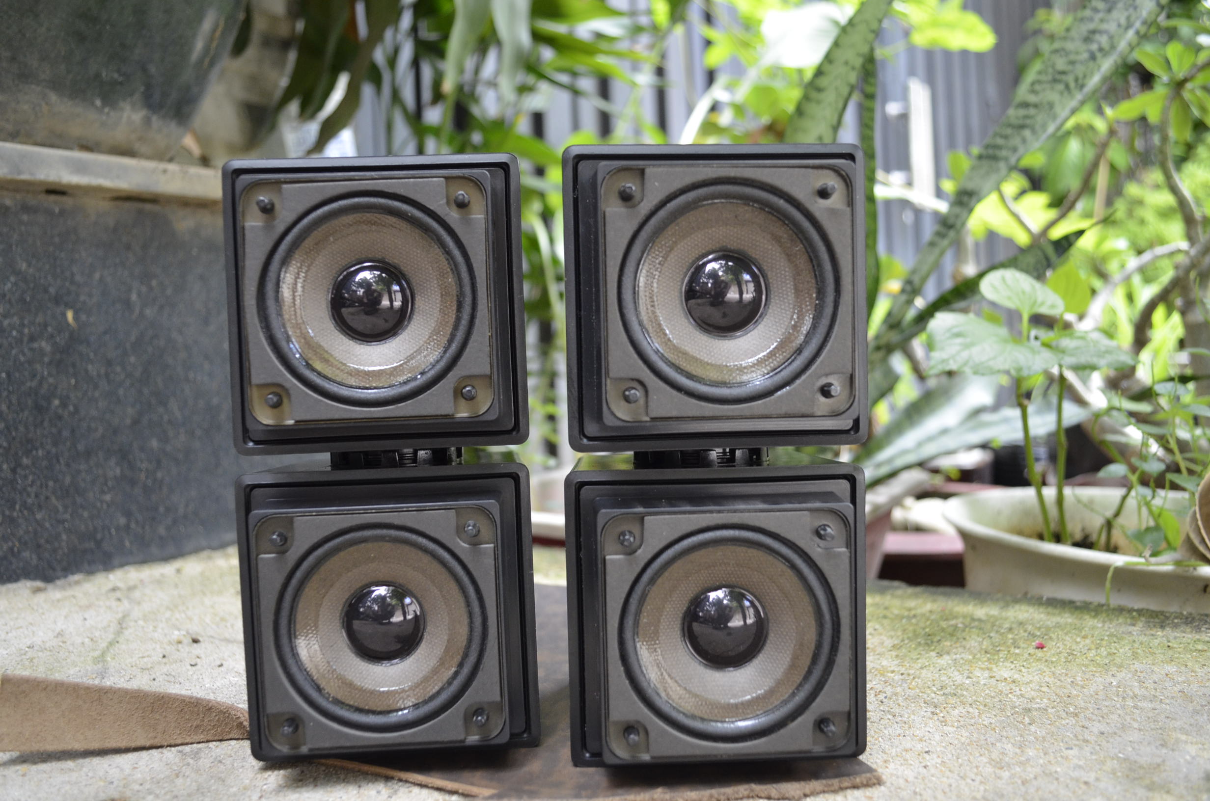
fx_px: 1107
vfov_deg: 39.8
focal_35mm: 33
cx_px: 605
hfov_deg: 57.3
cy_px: 400
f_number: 3.8
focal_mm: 22
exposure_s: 1/60
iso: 800
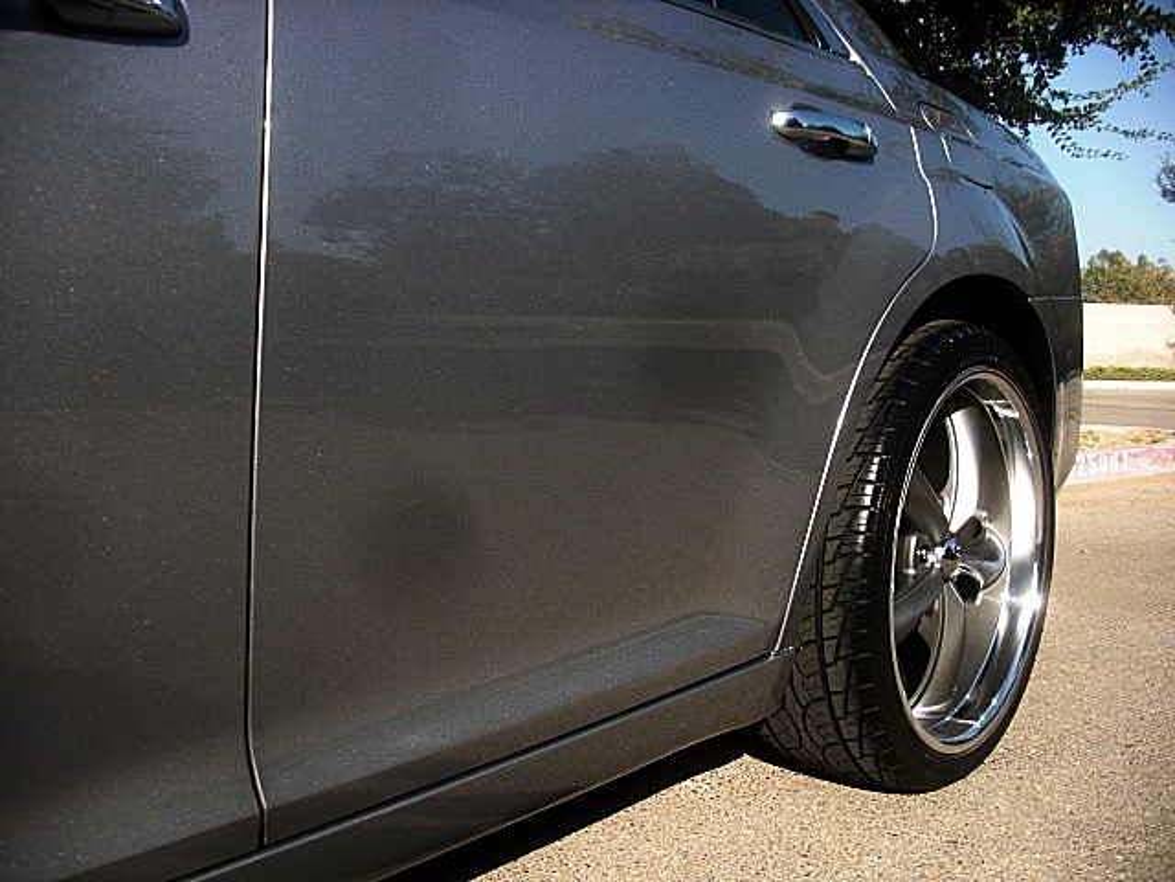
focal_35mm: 36
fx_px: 1222
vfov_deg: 39.7
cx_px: 588
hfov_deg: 51.4
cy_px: 441
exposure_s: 1/500
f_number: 2.8
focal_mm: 6.3
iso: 50
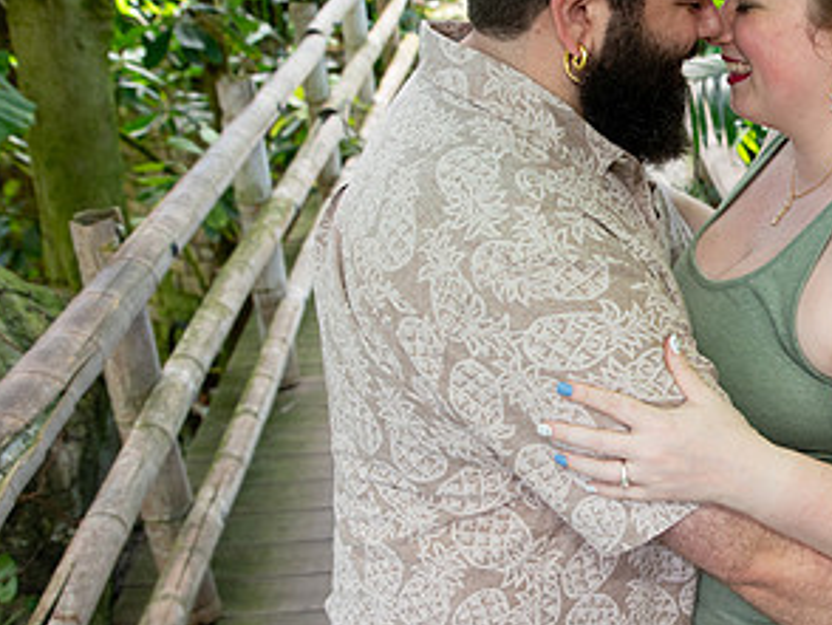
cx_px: 759
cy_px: 276
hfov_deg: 34.6
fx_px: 1251
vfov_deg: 28.1
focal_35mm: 52
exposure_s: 1/125
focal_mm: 26
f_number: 3.2
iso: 800
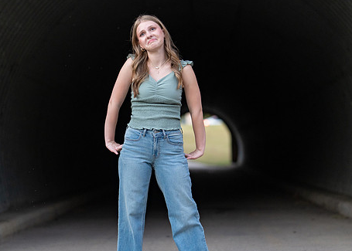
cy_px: 147
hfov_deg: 22.6
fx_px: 880
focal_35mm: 88
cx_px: 163
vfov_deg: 16.3
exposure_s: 1/400
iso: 640
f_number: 1.2
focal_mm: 50
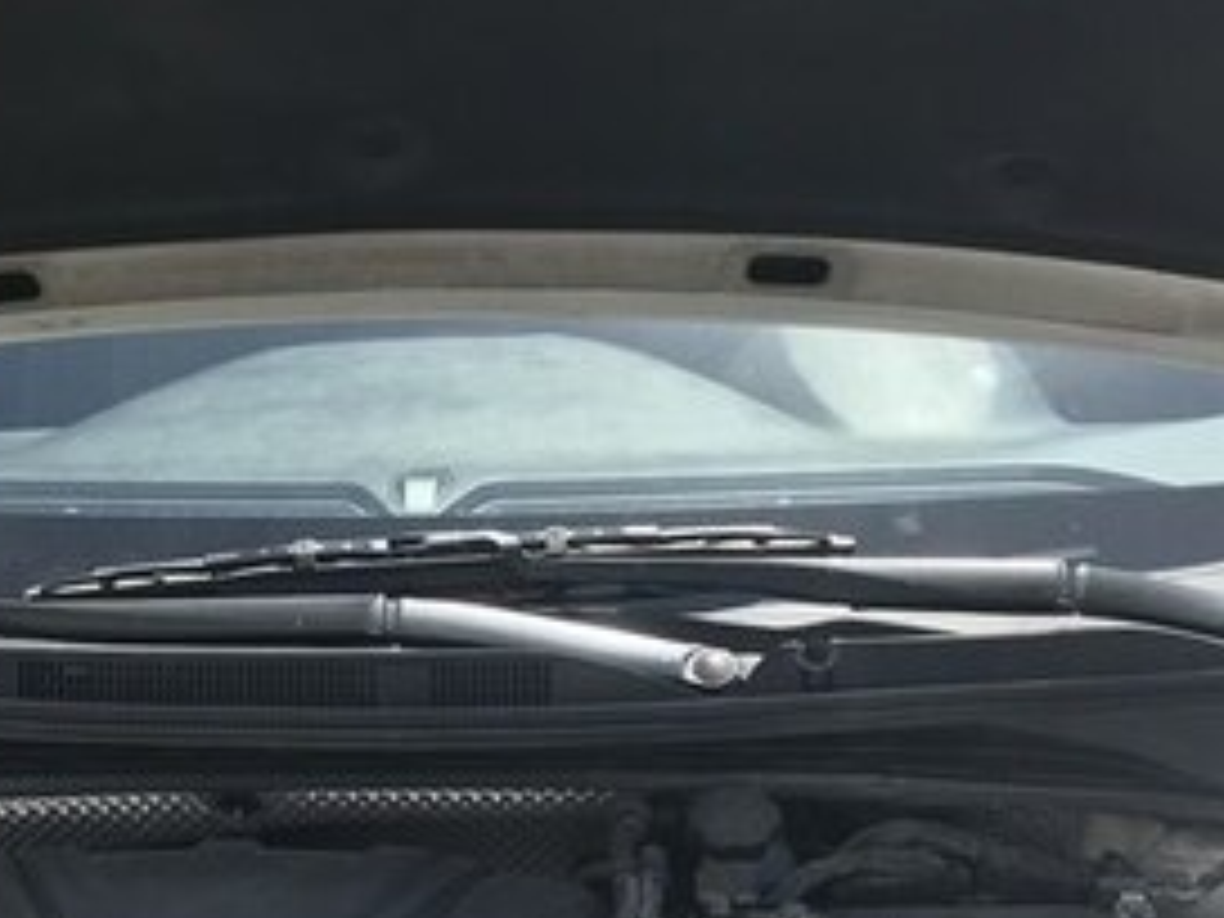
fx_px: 2404
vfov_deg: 20.3
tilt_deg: -31.0
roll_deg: +3.6
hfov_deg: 28.2
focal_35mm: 68
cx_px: 338
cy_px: 1091
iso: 20
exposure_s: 1/736
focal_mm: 3.99
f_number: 1.8
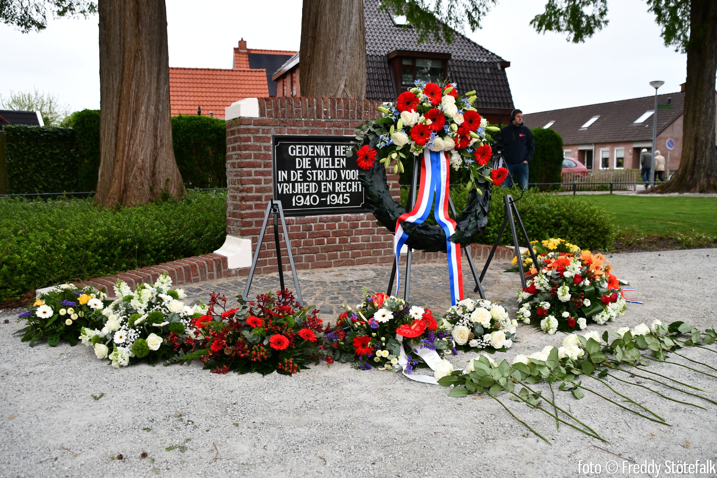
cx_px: 358
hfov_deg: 60.3
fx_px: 617
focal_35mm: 31
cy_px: 239
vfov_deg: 42.3
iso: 560
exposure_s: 1/250
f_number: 3.5
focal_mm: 21
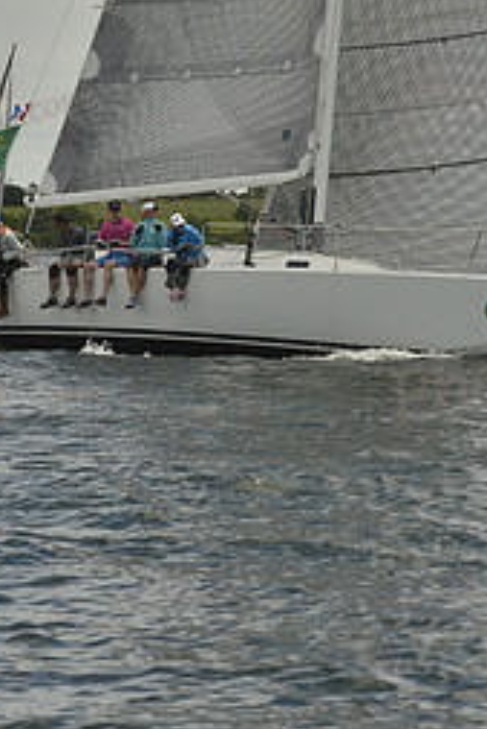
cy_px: -49
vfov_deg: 9.1
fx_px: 4559
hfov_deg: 6.1
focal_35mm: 225
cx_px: 241
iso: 280
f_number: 9
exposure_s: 1/1600
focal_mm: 98
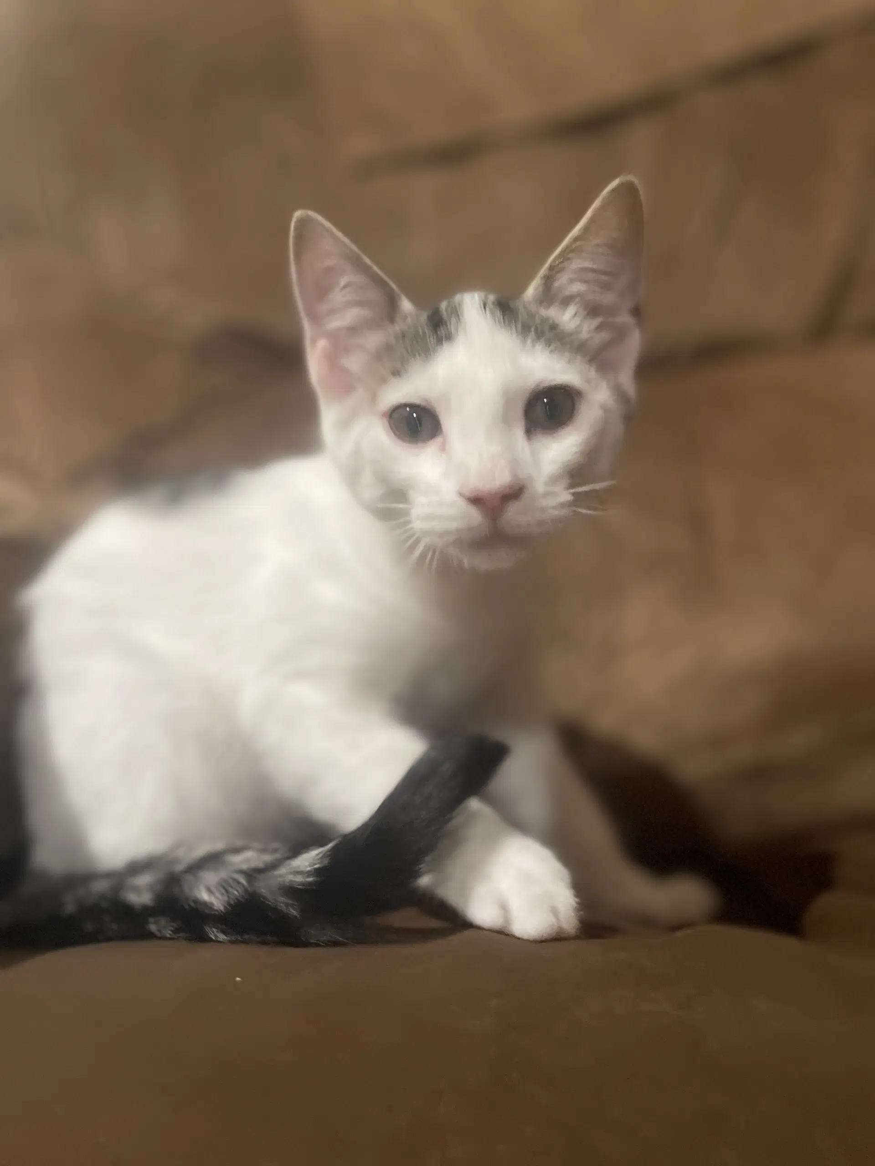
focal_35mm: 26
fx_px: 876
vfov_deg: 67.3
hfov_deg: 53.1
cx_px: 438
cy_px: 583
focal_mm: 5.1
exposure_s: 1/40
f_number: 1.6
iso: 500
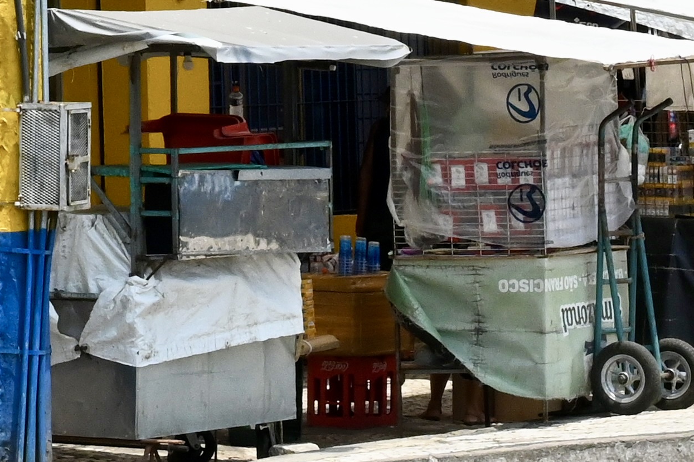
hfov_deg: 6.7
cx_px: -332
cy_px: -864
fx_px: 5879
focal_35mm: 305
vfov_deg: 4.4
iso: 800
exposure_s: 1/800
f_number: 14
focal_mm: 46
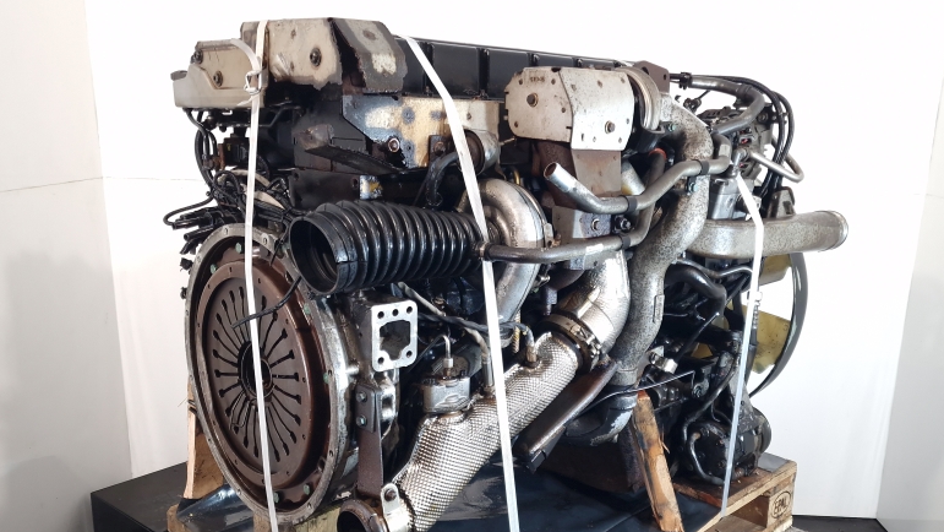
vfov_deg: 44.2
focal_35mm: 26
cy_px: 320
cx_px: 478
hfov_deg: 71.9
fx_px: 651
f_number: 1.8
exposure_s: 1/50
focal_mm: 6.4
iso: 125
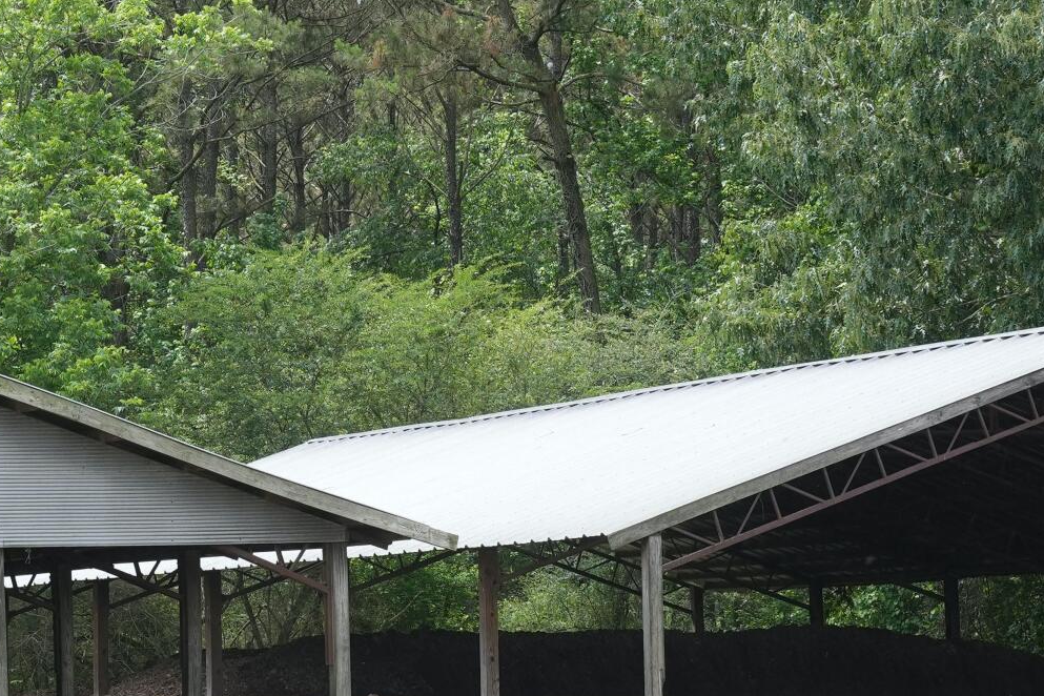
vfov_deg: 10.0
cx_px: 218
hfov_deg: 15.0
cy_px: 596
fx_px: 3944
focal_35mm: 136
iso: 320
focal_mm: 45
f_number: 7.1
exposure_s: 1/320
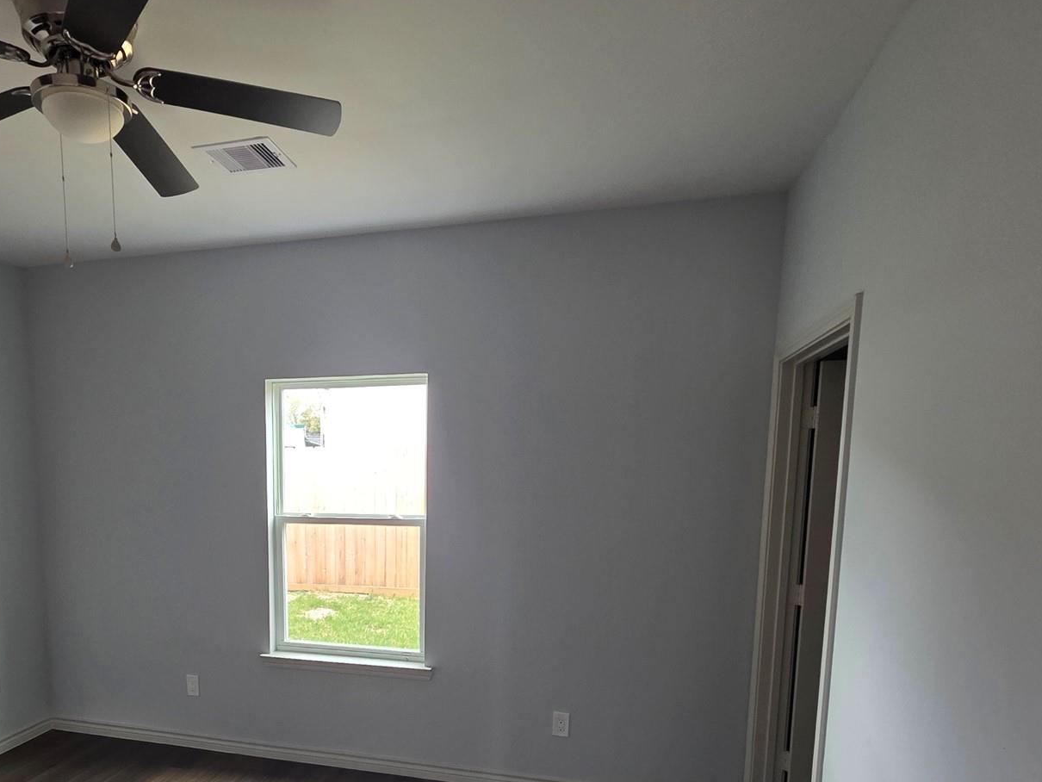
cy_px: 568
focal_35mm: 22
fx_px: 662
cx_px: 387
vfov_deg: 58.5
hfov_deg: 75.0
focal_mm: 2.2
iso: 200
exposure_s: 1/60
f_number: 1.9
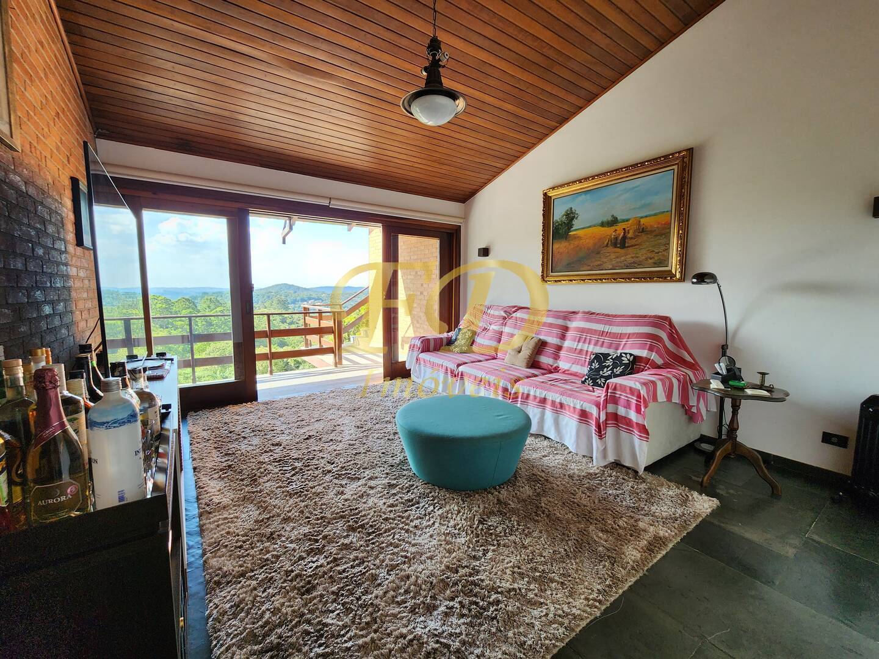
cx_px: 440
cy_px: 330
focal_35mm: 13
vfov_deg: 89.9
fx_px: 330
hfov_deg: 106.2
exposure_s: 1/120
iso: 80
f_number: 2.2
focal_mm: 2.2
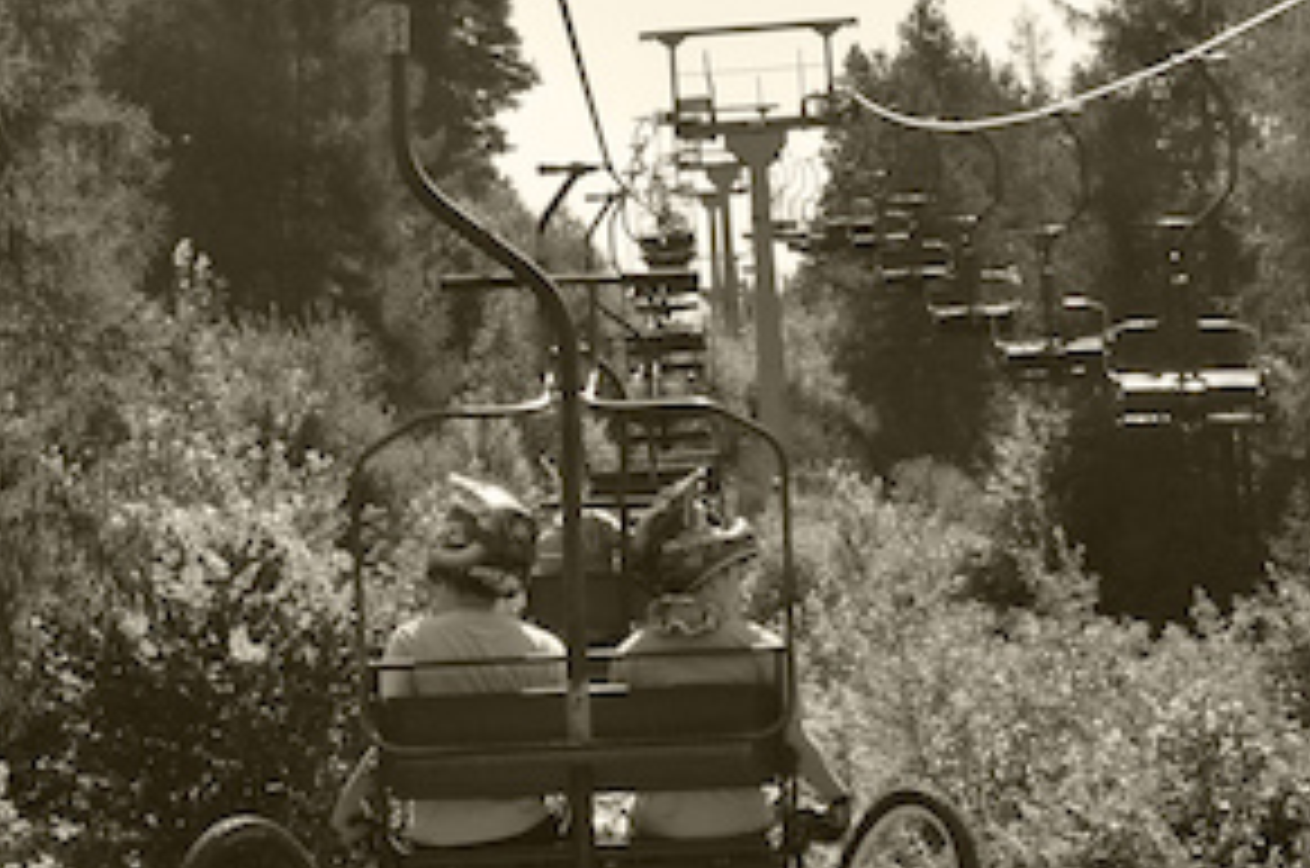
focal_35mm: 148
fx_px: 5377
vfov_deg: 9.2
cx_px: 689
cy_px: 715
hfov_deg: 13.9
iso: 200
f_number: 9
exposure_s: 1/320
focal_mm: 28
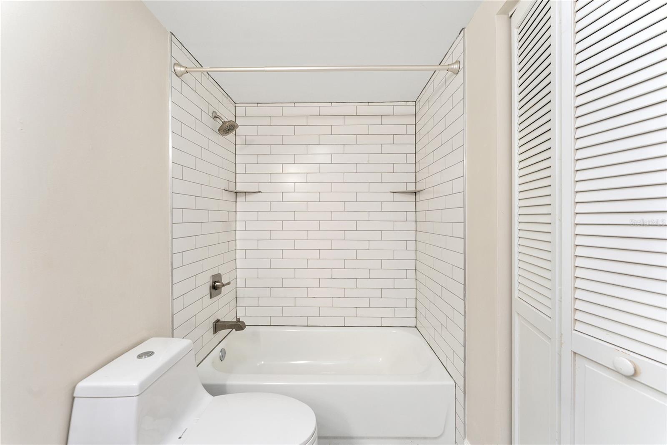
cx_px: 334
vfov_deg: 81.2
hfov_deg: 104.3
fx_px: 259
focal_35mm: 14
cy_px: 222
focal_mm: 14
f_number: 7.1
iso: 1250
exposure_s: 1/30
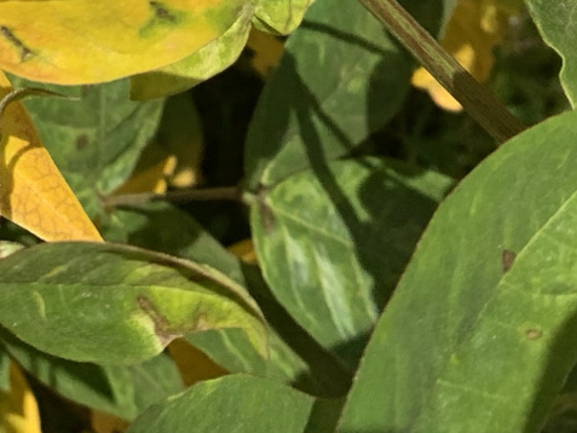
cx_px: 187
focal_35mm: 109
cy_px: -427
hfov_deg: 18.0
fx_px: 1817
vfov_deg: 12.1
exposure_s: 1/1610
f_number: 1.8
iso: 25
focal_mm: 4.25
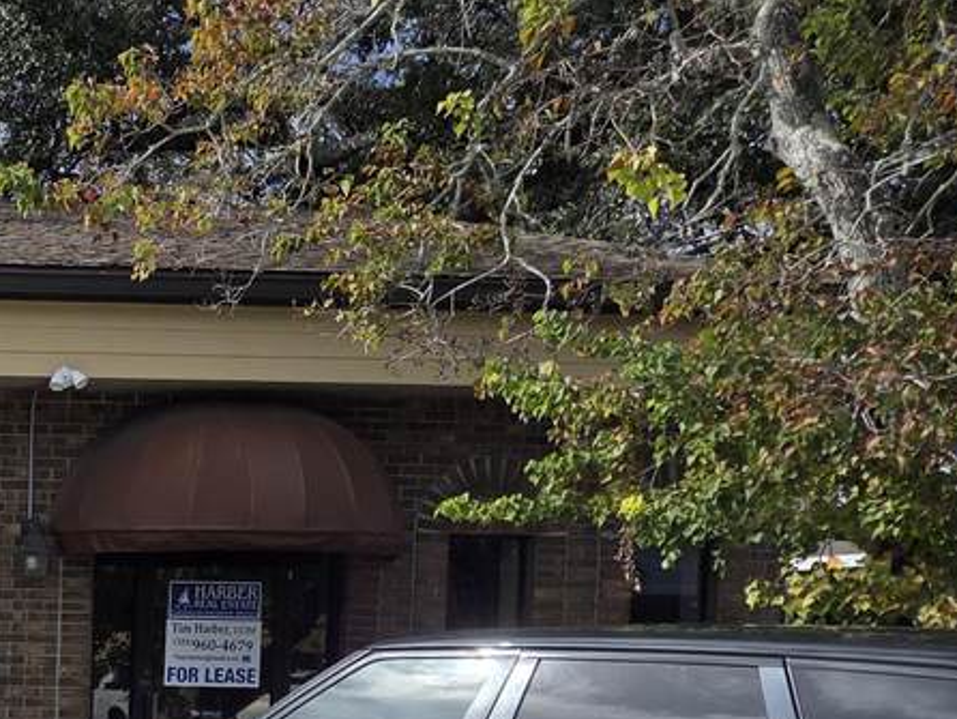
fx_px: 1826
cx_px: -350
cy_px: 786
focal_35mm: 66
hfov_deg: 24.7
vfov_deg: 21.2
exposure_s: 1/5699
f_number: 1.8
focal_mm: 5.4
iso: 80
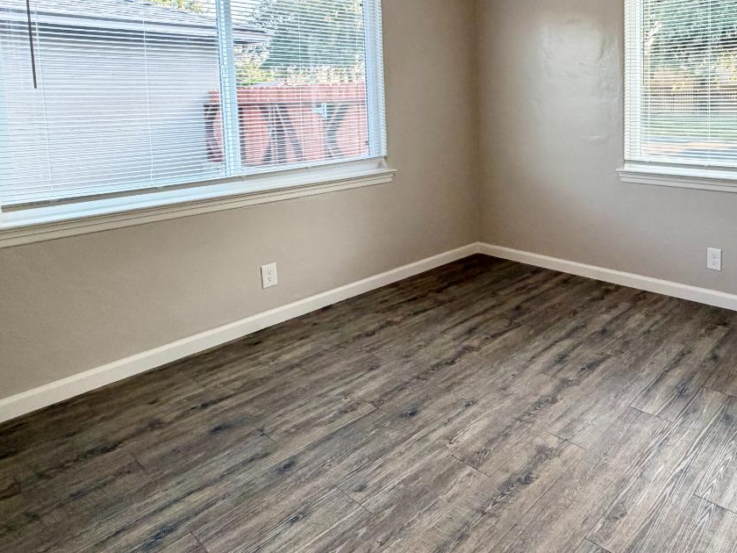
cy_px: 136
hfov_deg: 65.7
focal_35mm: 25
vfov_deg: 52.4
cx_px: 541
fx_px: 532
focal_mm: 2.22
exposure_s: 1/120
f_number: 2.2
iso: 200
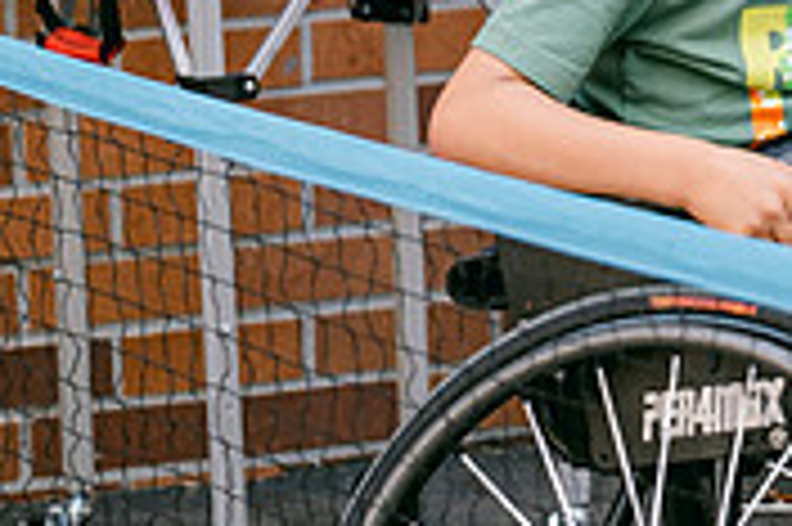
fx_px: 7275
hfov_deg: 6.2
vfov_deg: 4.1
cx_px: 1184
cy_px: -25
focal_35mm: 331
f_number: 2.8
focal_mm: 66
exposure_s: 1/140
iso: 160
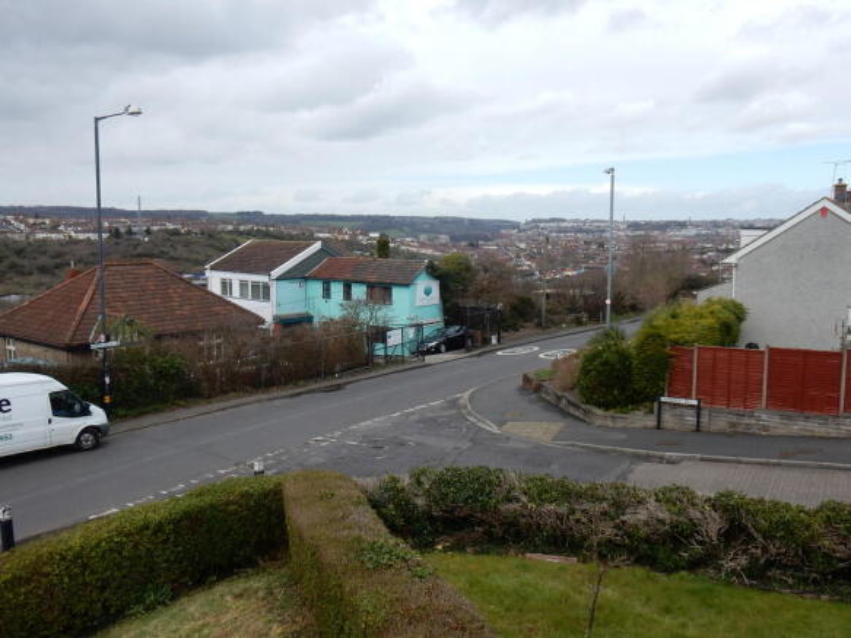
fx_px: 737
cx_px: 426
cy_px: 319
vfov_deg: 46.8
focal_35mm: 30
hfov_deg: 60.0
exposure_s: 1/640
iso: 125
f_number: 4
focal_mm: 5.4
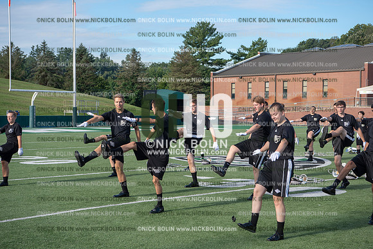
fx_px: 643
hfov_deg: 32.4
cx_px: 186
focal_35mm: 62
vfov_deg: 21.9
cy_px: 124
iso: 100
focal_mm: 62
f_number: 5.6
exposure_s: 1/400
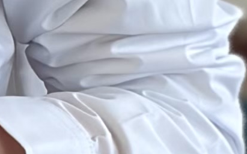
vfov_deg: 2.4
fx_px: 3642
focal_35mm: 541
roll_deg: -0.6
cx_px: -78
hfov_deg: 3.9
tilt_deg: -7.9
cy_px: -118
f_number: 1.6
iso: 64
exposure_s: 1/60
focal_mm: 5.96
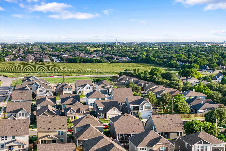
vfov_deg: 45.0
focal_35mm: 29
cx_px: 113
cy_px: 76
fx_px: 182
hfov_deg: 63.6
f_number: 8
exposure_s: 1/50
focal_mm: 29
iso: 320
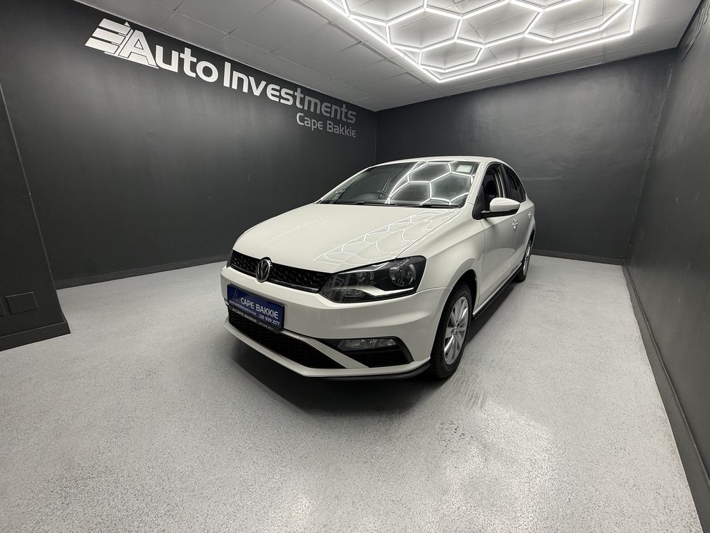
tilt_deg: -13.5
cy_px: 266
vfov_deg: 85.7
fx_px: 287
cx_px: 355
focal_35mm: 14
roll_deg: -0.3
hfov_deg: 102.1
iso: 100
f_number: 2.2
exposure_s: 1/99
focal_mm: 2.22
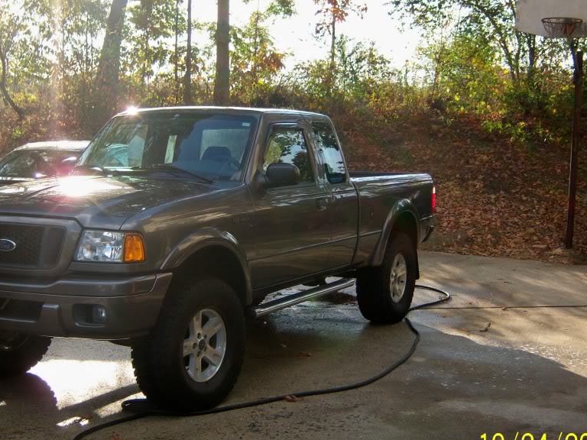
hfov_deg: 34.3
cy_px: 218
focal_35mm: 56
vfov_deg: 26.1
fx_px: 950
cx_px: 270
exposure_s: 1/2000
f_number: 5.6
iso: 80
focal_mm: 8.9
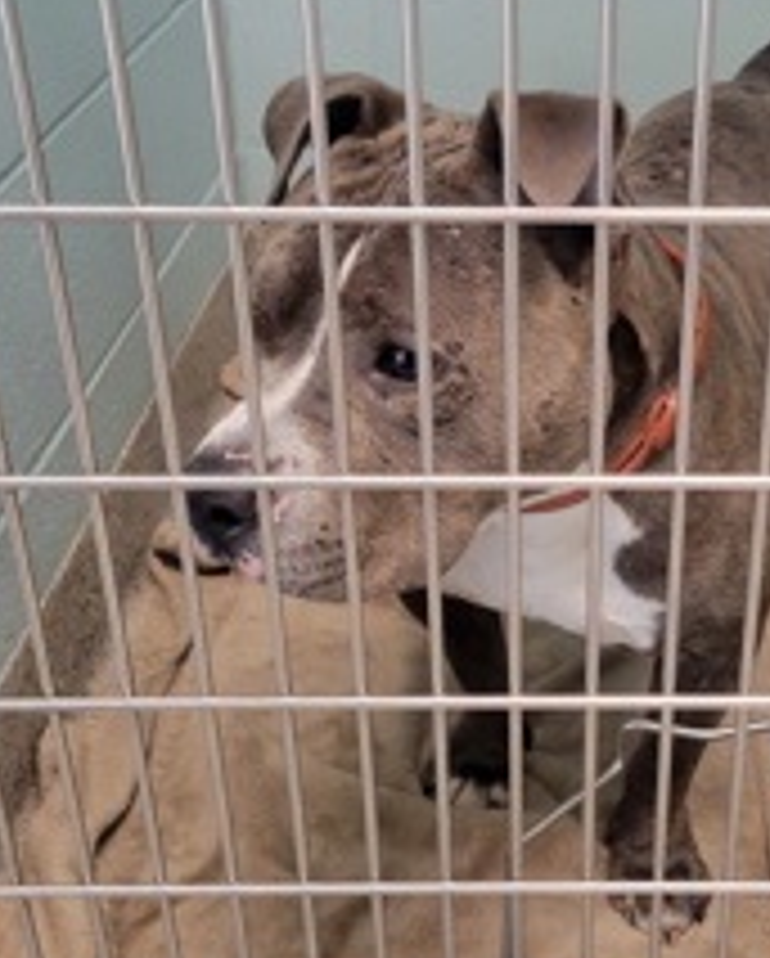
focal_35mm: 50
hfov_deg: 29.8
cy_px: 378
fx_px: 1421
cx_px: 588
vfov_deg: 37.1
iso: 200
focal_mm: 5.4
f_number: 1.8
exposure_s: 1/40
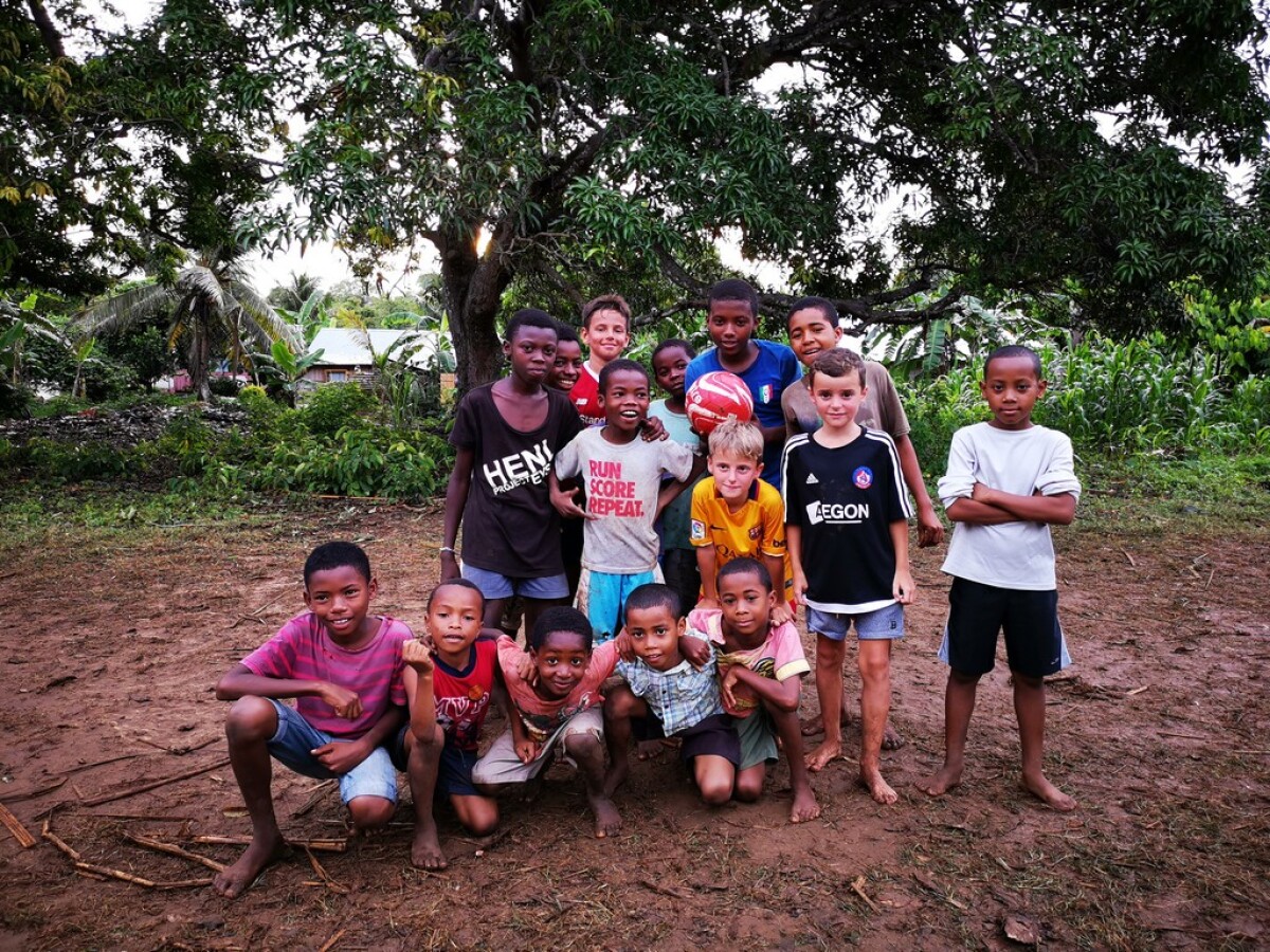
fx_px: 991
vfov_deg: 51.4
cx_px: 635
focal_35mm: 27
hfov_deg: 65.3
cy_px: 476
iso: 125
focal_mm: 3.95
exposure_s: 1/100
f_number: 1.8
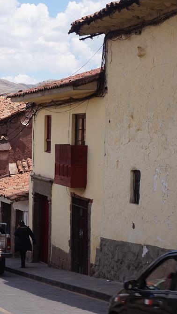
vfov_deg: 24.7
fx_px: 718
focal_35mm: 86
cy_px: 157
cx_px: -54
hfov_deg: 13.5
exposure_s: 1/80
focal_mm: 34
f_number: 14
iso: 100
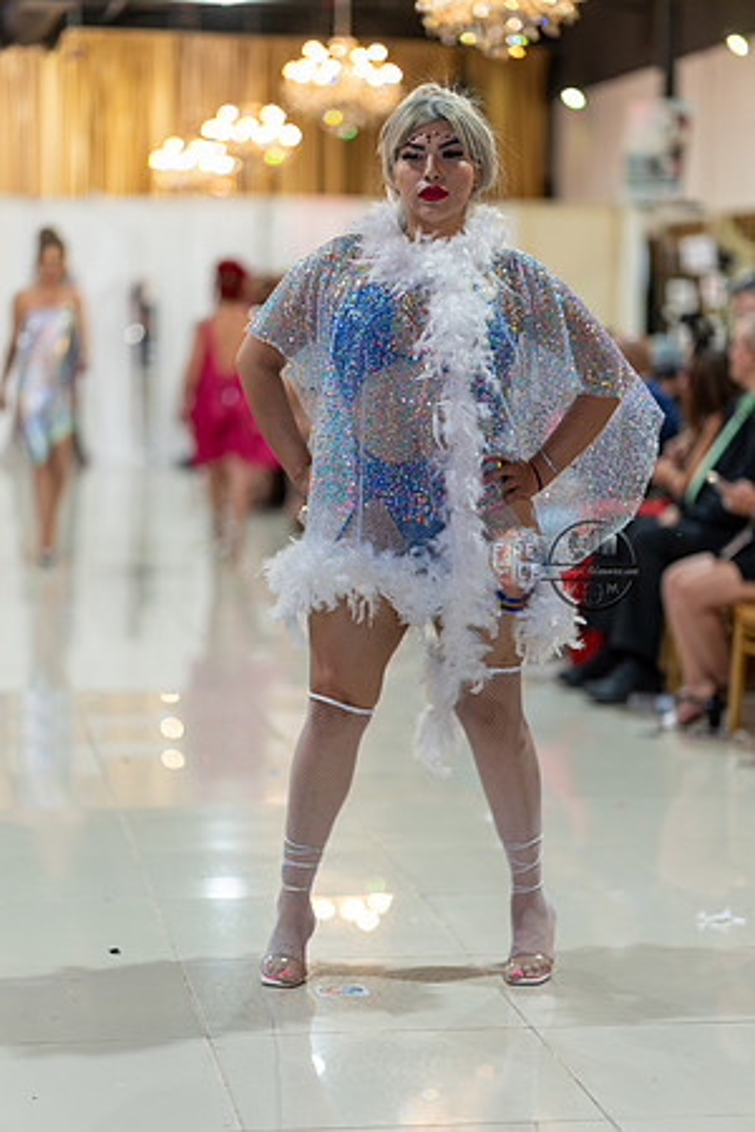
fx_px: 2674
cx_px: 378
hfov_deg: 16.1
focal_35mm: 85
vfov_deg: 23.9
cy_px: 566
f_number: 1.4
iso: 160
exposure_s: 1/160
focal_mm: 85
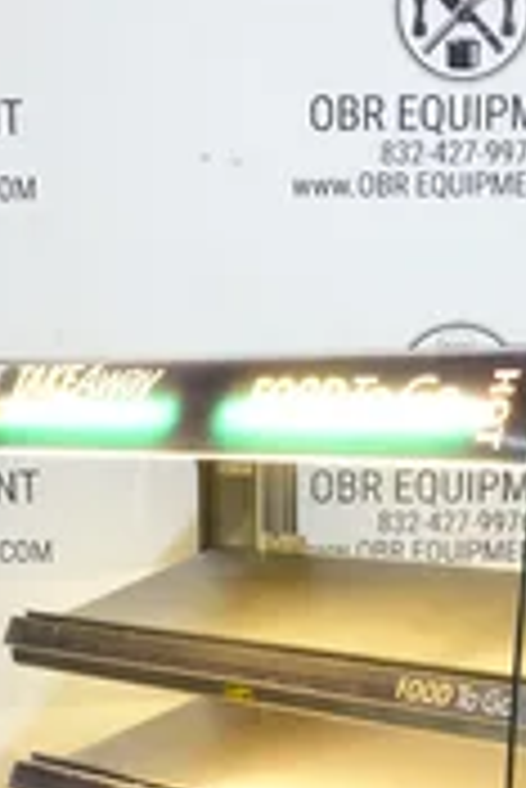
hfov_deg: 18.6
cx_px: 357
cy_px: 779
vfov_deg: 26.3
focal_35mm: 73
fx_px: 1597
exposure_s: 1/6
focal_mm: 12.01
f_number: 3.5
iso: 100
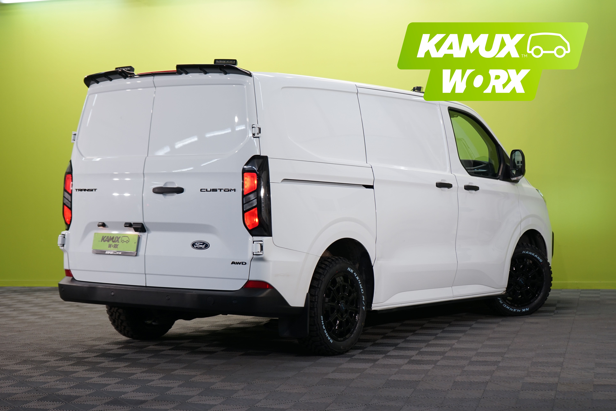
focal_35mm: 66
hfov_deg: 30.5
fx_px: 1129
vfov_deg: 20.6
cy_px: 206
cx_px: 308
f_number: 5.6
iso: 400
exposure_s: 1/40
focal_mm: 66
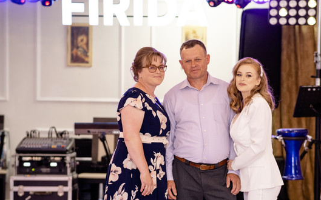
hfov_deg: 13.2
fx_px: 1381
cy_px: 123
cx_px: 188
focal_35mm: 158
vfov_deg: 8.3
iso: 320
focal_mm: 85
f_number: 2.2
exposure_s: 1/160
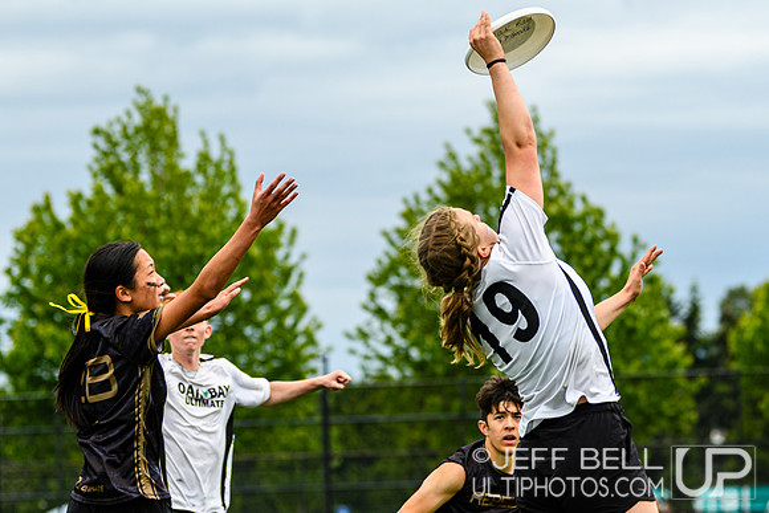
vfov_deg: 6.2
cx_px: 524
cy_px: 262
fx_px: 4767
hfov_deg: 9.2
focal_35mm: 223
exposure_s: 1/1250
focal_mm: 102
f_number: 3.2
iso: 140
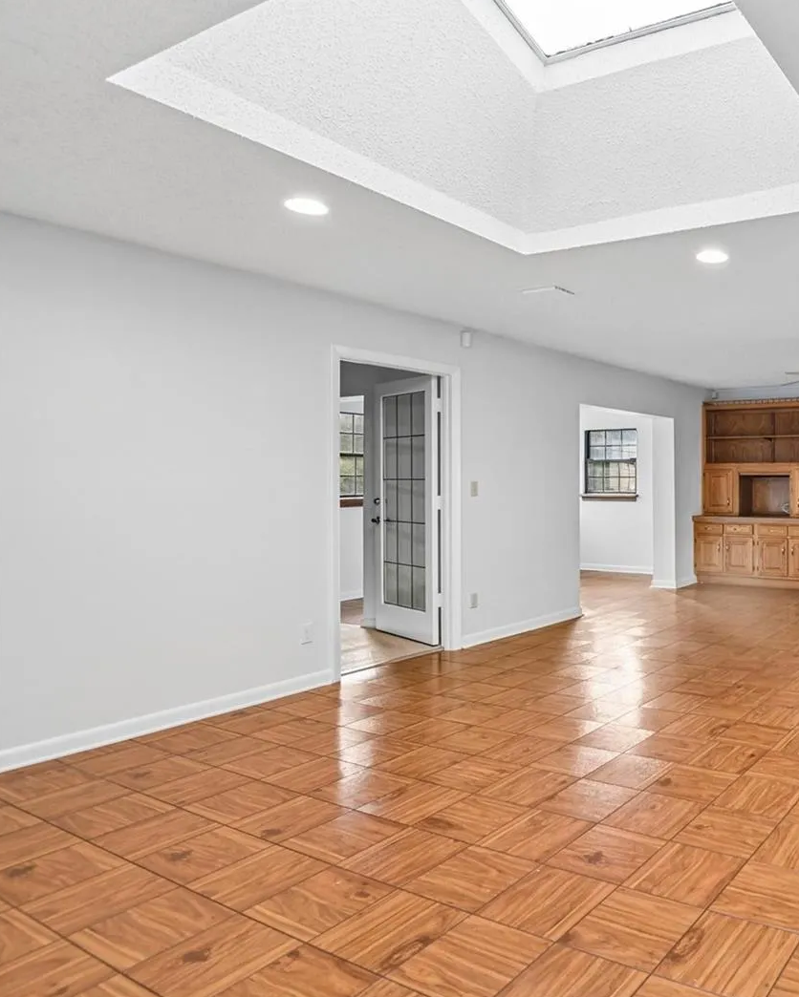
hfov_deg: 51.6
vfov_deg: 72.6
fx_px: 679
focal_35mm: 23
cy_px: 493
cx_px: 758
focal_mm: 16
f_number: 8
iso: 400
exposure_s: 1/6
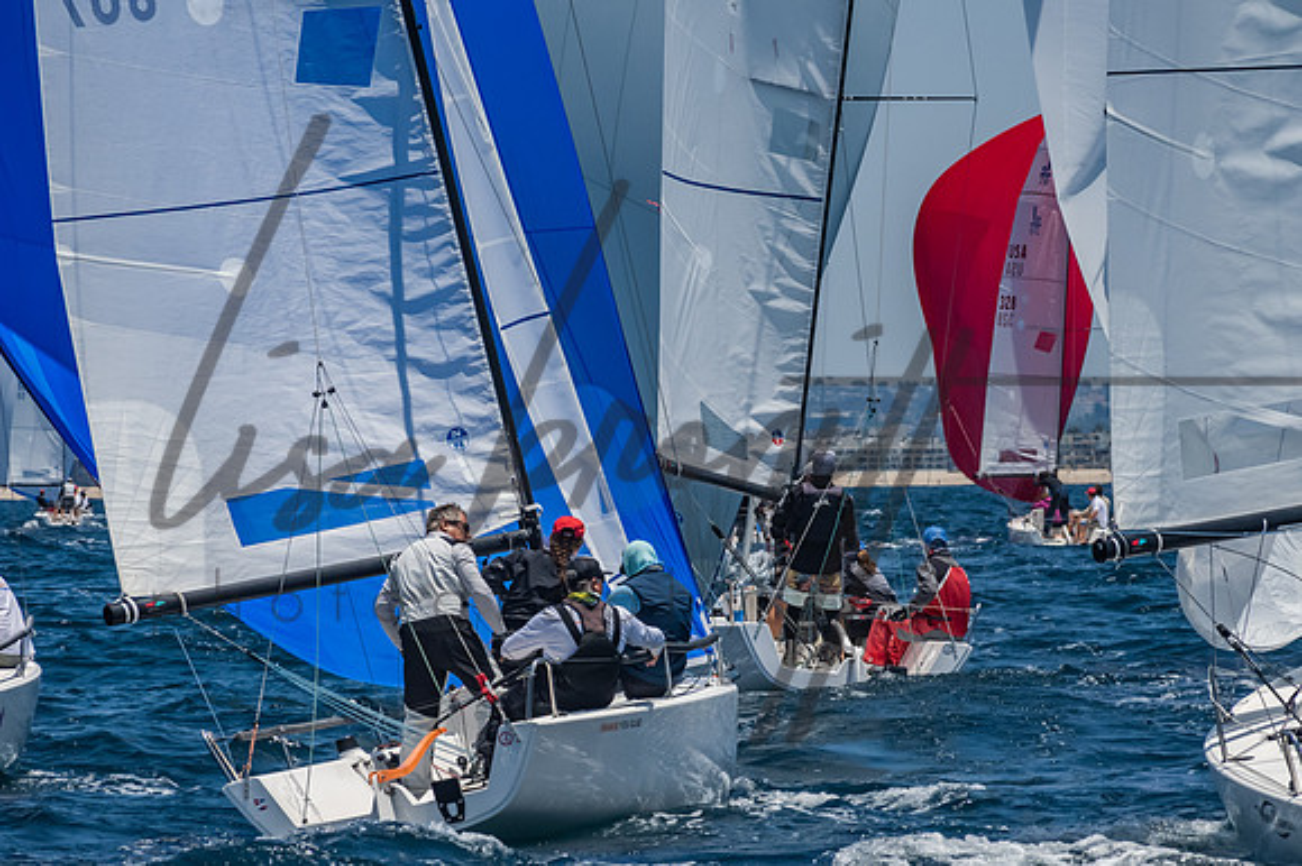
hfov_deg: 6.5
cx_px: 651
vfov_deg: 4.4
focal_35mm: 315
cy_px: 433
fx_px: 11386
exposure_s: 1/1600
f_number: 14
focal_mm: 210
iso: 640
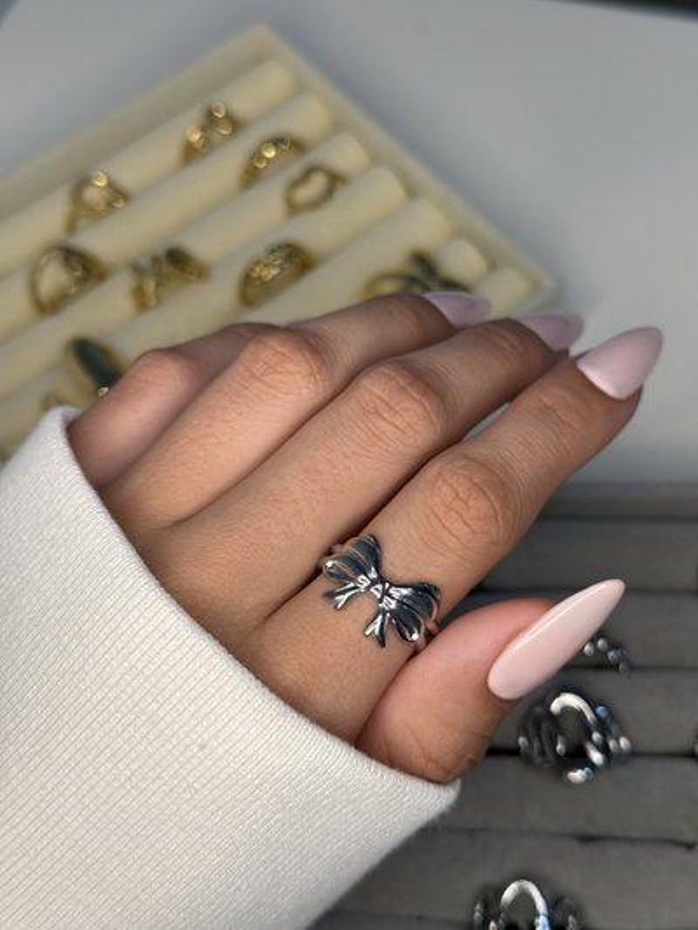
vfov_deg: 39.6
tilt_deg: -58.1
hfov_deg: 30.3
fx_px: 1290
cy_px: 465
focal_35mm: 48
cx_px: 349
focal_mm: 6.76
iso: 100
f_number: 1.78
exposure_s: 1/106
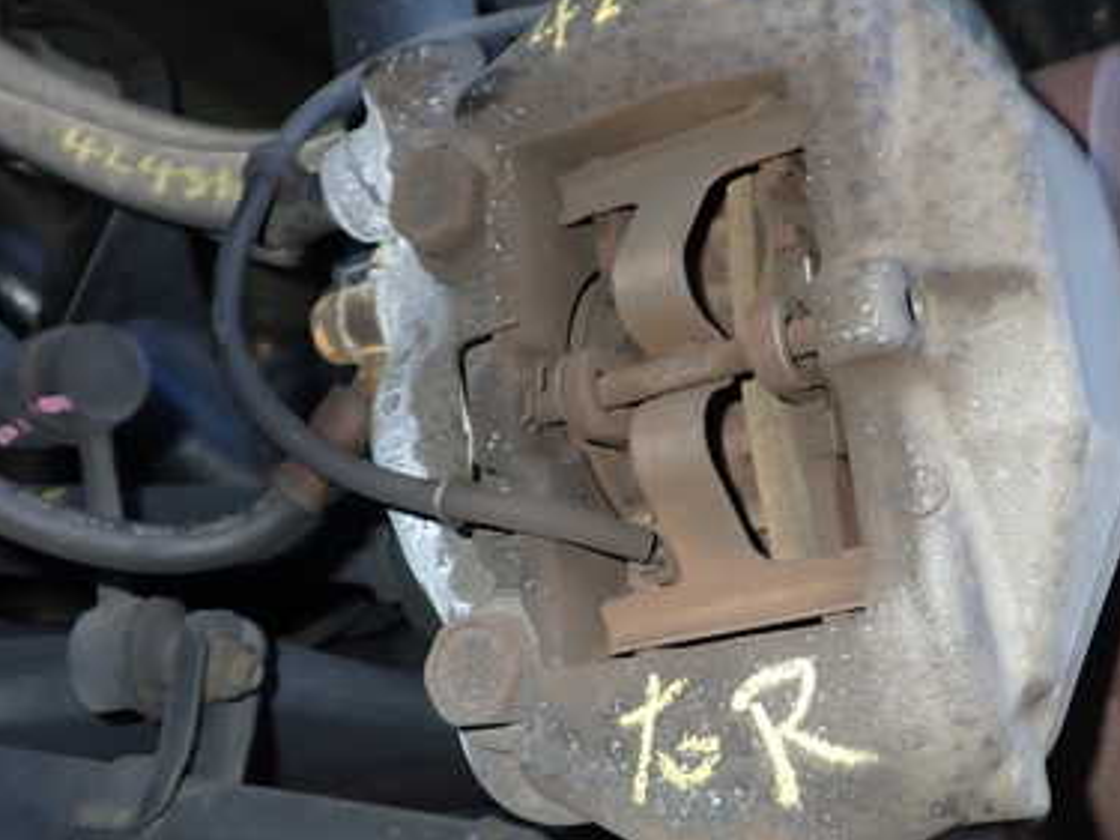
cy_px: 395
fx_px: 1553
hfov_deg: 39.2
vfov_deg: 30.2
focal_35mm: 48
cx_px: 747
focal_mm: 5.4
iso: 200
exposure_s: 1/30
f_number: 6.3
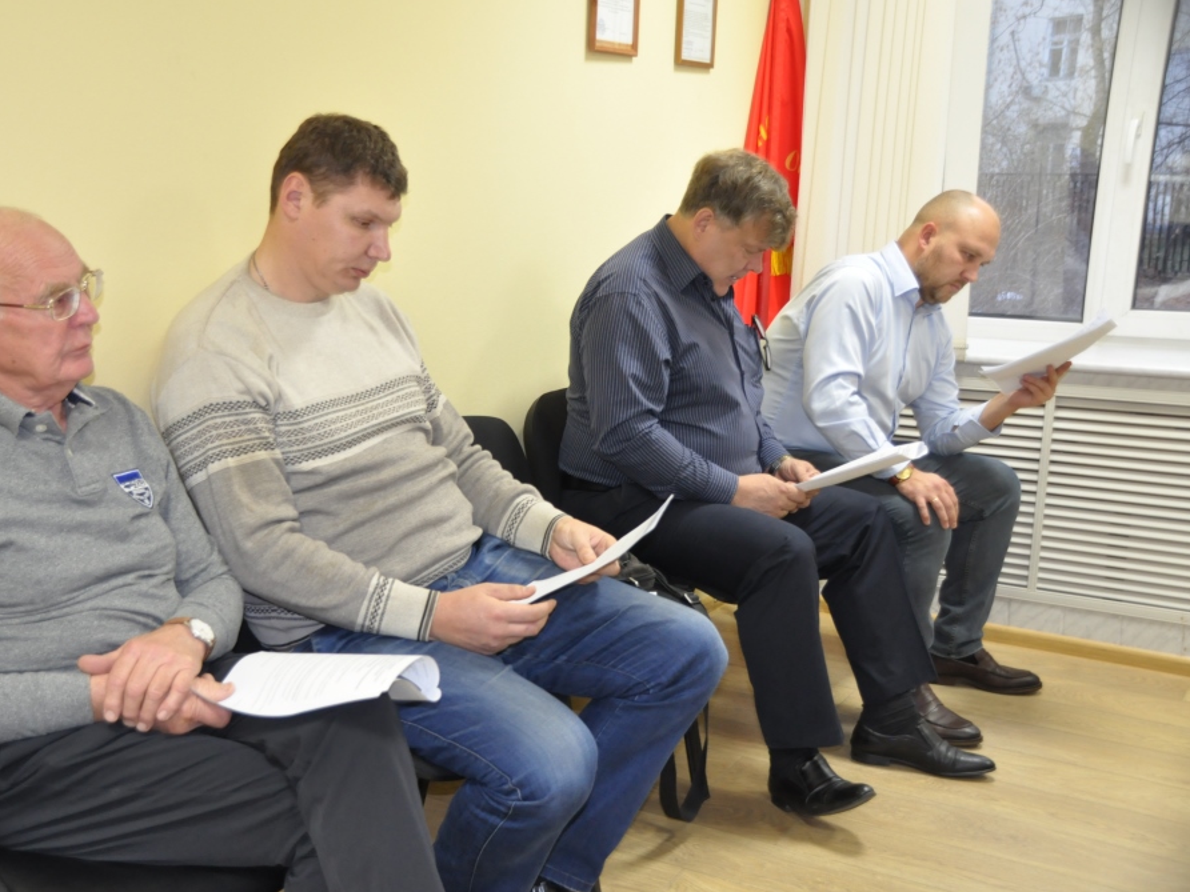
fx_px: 1478
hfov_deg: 43.7
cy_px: 452
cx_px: 510
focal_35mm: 43
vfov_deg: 33.6
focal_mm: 26
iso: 1000
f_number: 4.5
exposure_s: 1/40
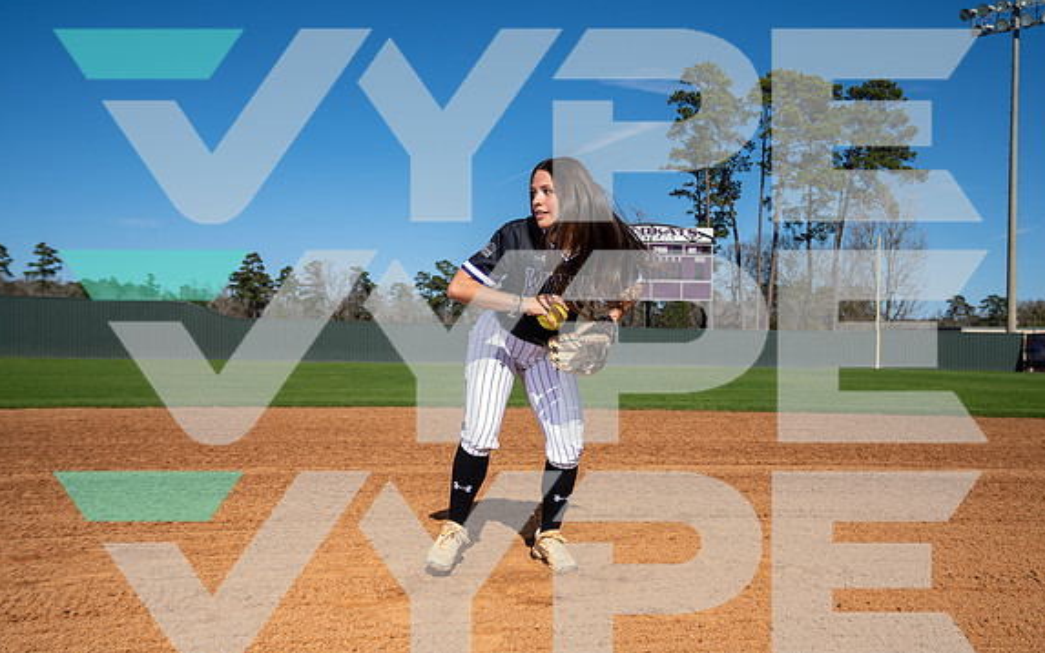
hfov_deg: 58.1
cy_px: 347
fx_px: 940
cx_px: 523
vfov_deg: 38.3
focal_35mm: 33
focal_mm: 32
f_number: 6.3
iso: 100
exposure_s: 1/640
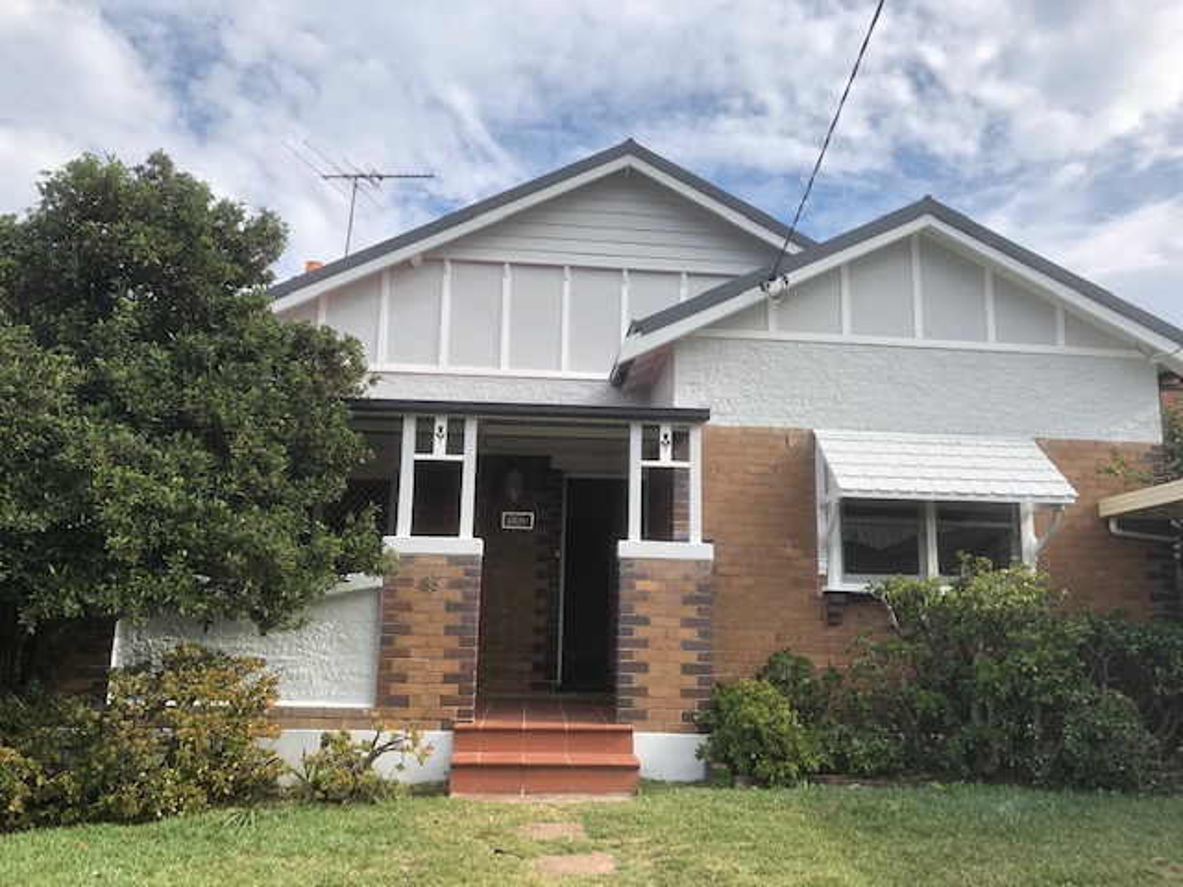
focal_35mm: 28
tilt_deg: +8.5
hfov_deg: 63.4
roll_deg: -1.3
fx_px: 957
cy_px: 444
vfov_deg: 49.7
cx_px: 592
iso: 20
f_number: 1.8
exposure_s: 1/1000
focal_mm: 4
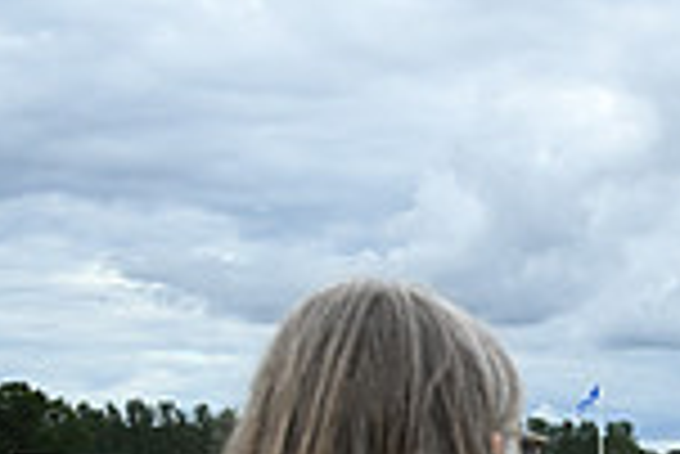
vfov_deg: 12.3
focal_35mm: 102
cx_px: 1220
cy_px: 829
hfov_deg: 16.7
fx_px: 1927
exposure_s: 1/1250
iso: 640
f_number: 5.6
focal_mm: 26.5
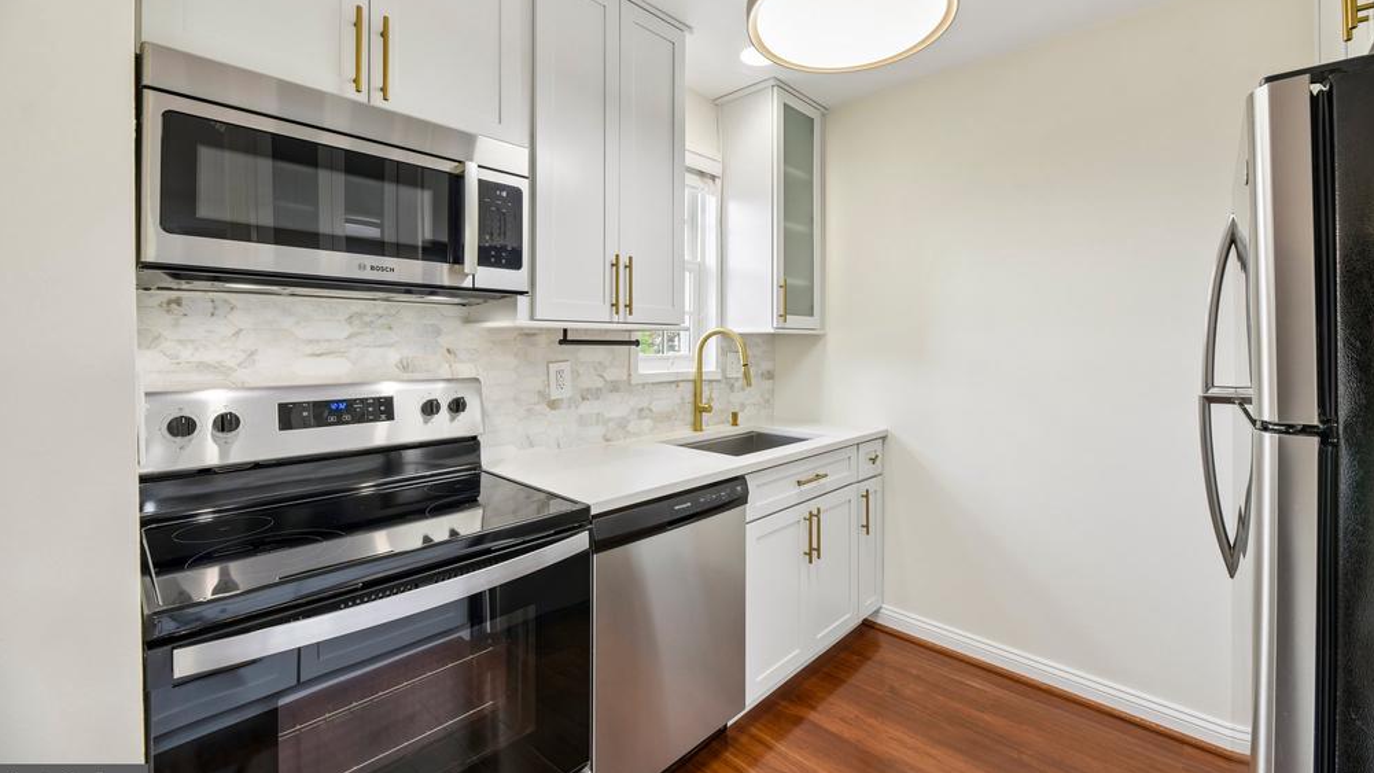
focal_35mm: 15
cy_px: 345
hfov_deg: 103.0
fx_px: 546
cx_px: 699
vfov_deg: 70.3
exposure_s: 1/15
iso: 400
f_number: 8
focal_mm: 14
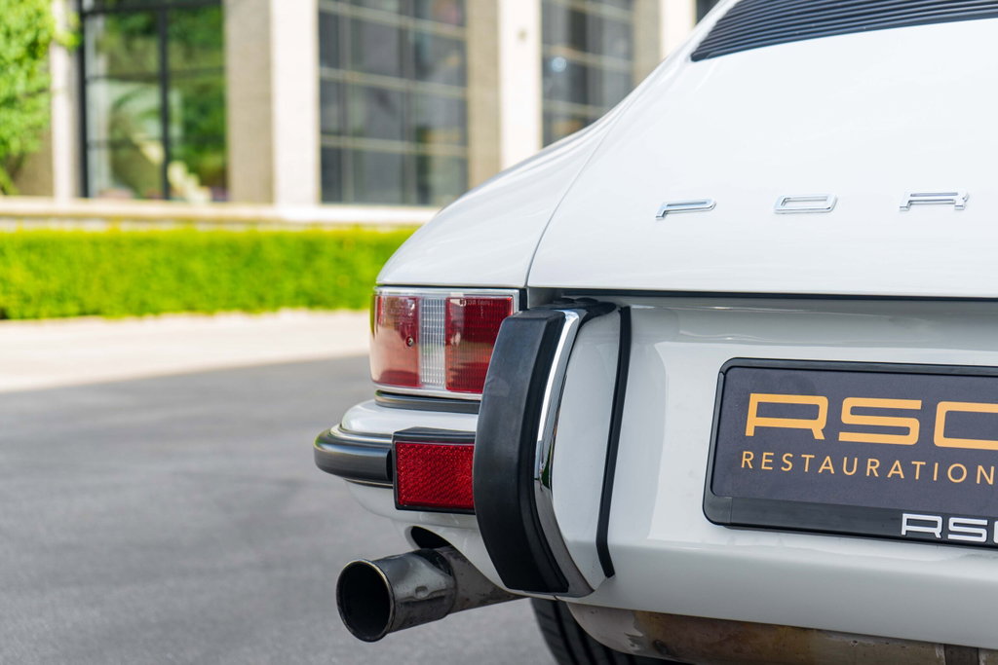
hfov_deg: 32.9
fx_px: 1691
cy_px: 332
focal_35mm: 61
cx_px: 499
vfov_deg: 22.3
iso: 50
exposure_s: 1/40
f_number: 5.6
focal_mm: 61
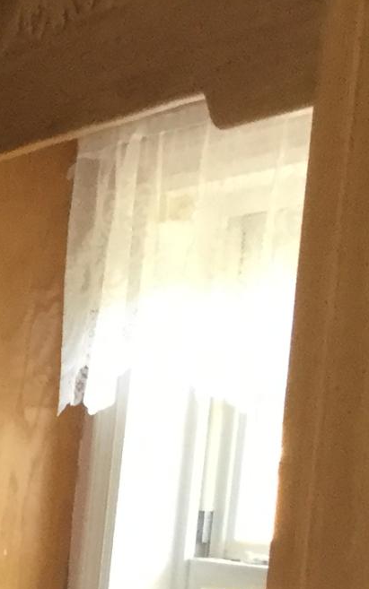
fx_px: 2412
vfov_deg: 13.2
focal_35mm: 150
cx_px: -755
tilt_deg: -8.6
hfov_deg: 7.6
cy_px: 886
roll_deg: -3.5
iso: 80
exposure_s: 1/30
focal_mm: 3.3
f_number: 2.4
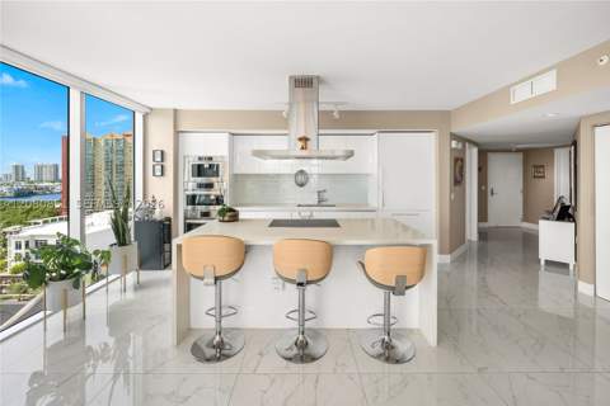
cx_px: 305
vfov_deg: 81.2
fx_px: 237
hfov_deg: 104.3
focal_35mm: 14
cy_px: 203
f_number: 8
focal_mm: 14
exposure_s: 1/30
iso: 400
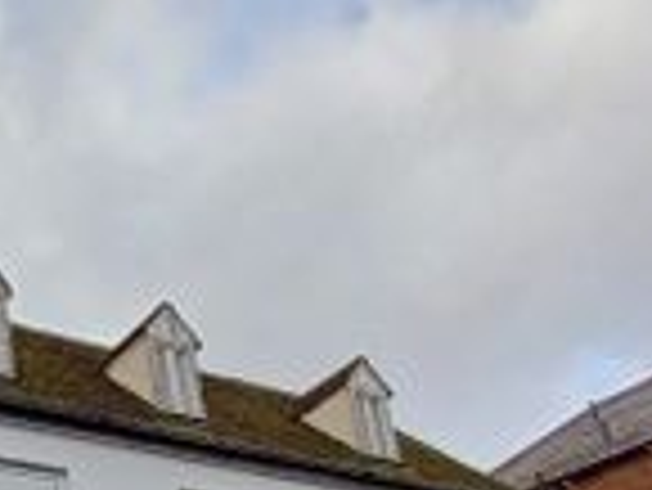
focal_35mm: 44
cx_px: -117
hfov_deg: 34.8
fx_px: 829
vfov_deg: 26.7
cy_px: 670
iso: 40
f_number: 2.2
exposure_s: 1/445
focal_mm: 1.64
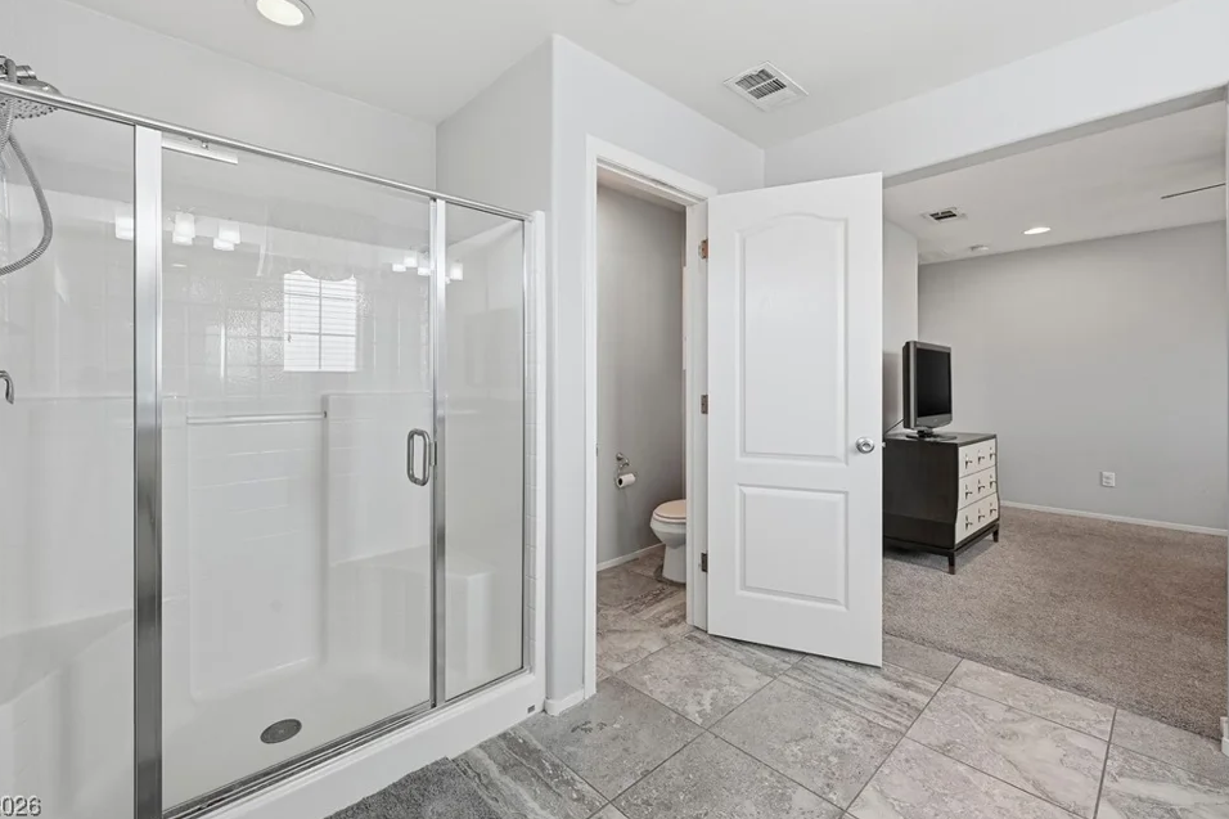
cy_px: 392
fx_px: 512
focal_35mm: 15
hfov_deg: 100.3
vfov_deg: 77.3
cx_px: 582
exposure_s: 1/400
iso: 800
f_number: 9
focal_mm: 14
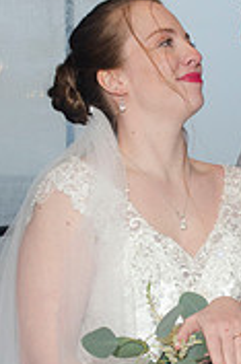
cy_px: 265
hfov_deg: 11.1
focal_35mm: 122
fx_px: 1232
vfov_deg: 16.8
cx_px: 239
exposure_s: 1/60
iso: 400
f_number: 5.6
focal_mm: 32
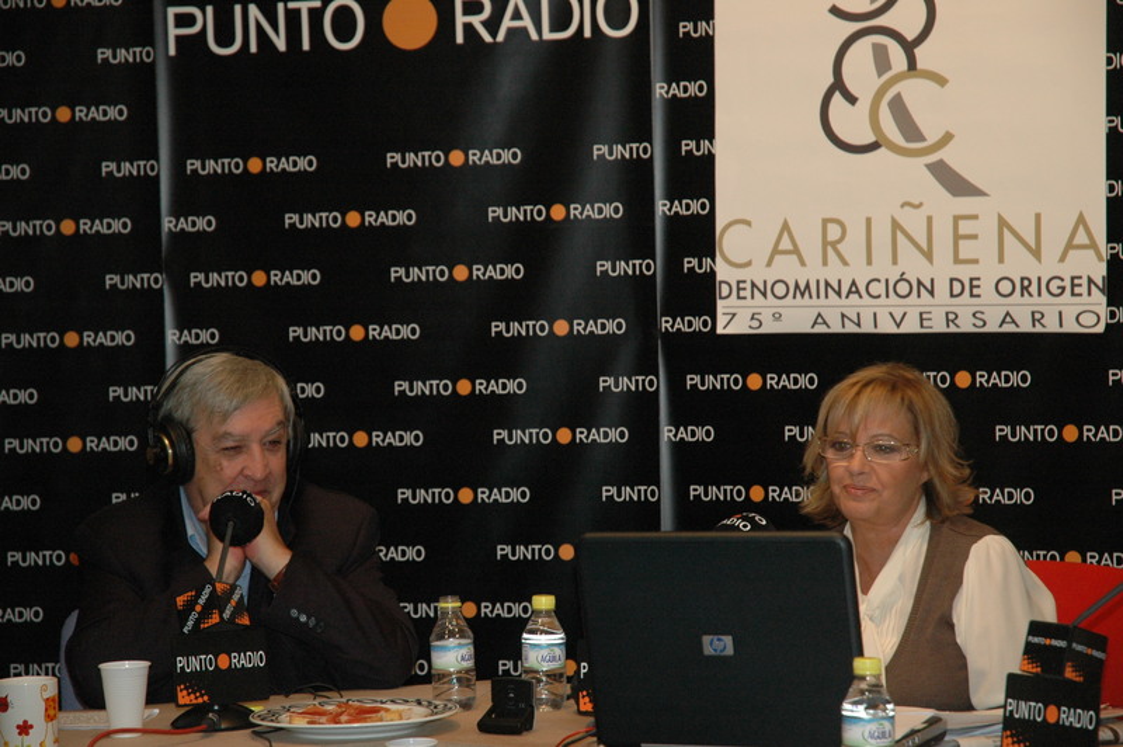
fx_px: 3273
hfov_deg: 19.5
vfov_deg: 13.0
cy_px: 374
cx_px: 562
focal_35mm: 105
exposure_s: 1/60
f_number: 4.5
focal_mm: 70
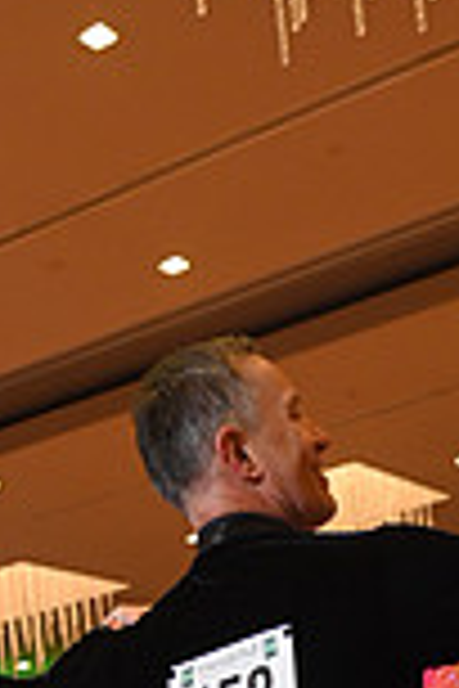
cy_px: 1201
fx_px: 1740
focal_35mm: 91
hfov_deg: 14.9
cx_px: 398
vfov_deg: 18.2
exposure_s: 1/400
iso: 1250
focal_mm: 24
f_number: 4
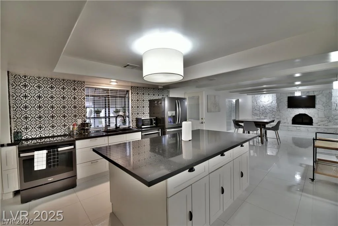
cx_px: 169
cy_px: 113
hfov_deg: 100.4
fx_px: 141
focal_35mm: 15
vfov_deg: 77.3
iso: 1250
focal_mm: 15
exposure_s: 1/60
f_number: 2.8
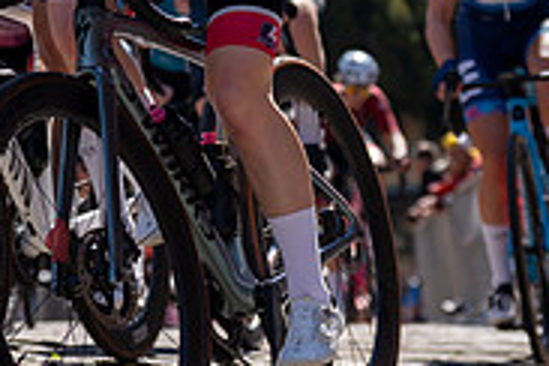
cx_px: 75
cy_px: -86
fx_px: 3385
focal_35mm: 222
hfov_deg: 9.2
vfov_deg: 6.2
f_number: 3.5
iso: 100
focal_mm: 70
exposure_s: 1/1000
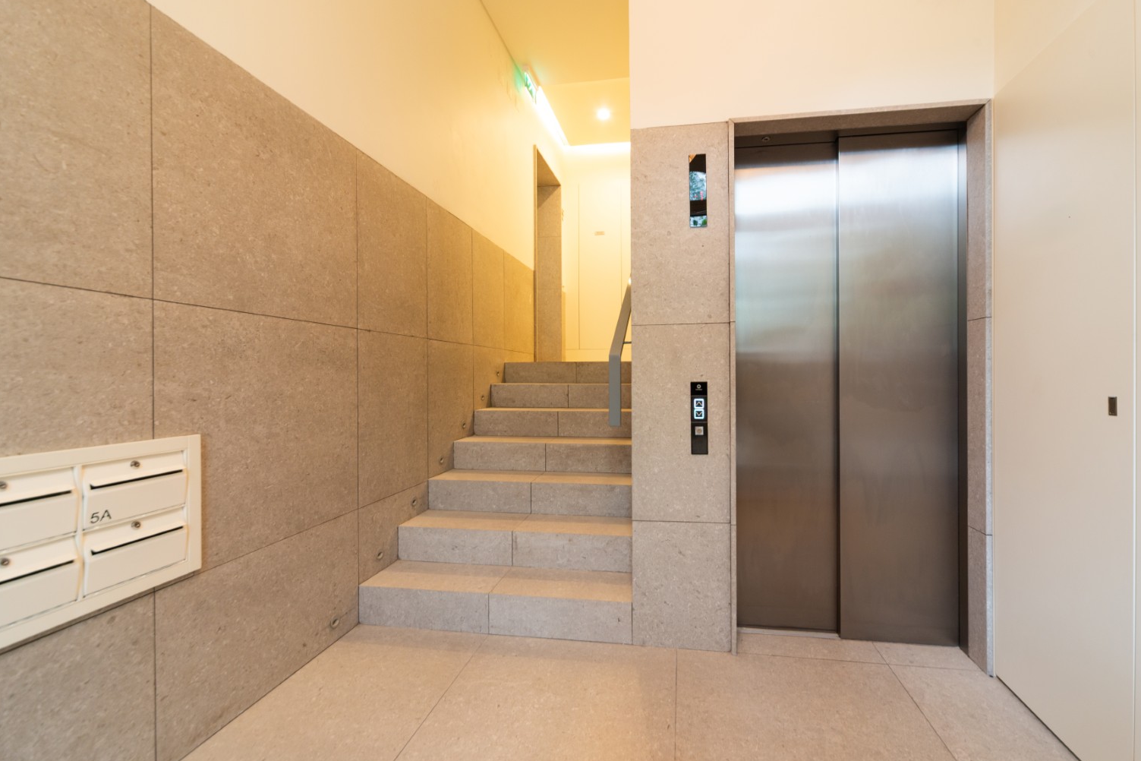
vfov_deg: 81.2
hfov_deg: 104.3
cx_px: 575
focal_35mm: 14
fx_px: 444
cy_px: 380
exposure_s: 1/4
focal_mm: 13
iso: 320
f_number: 8
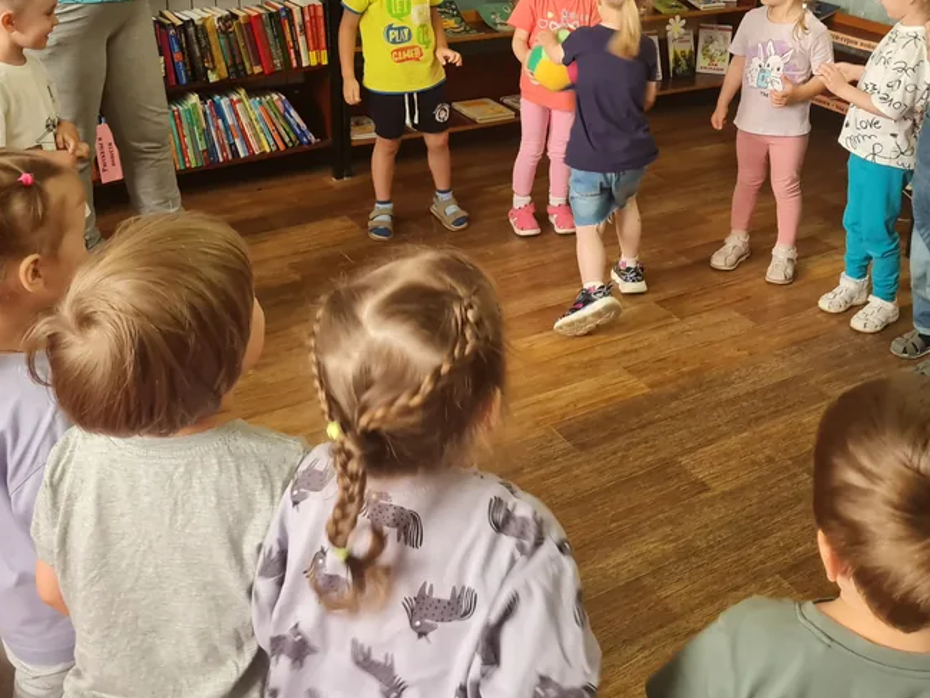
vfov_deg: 34.3
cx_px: 552
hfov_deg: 45.6
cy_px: 158
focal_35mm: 41
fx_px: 1102
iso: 160
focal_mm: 5.4
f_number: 1.8
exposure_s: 1/100
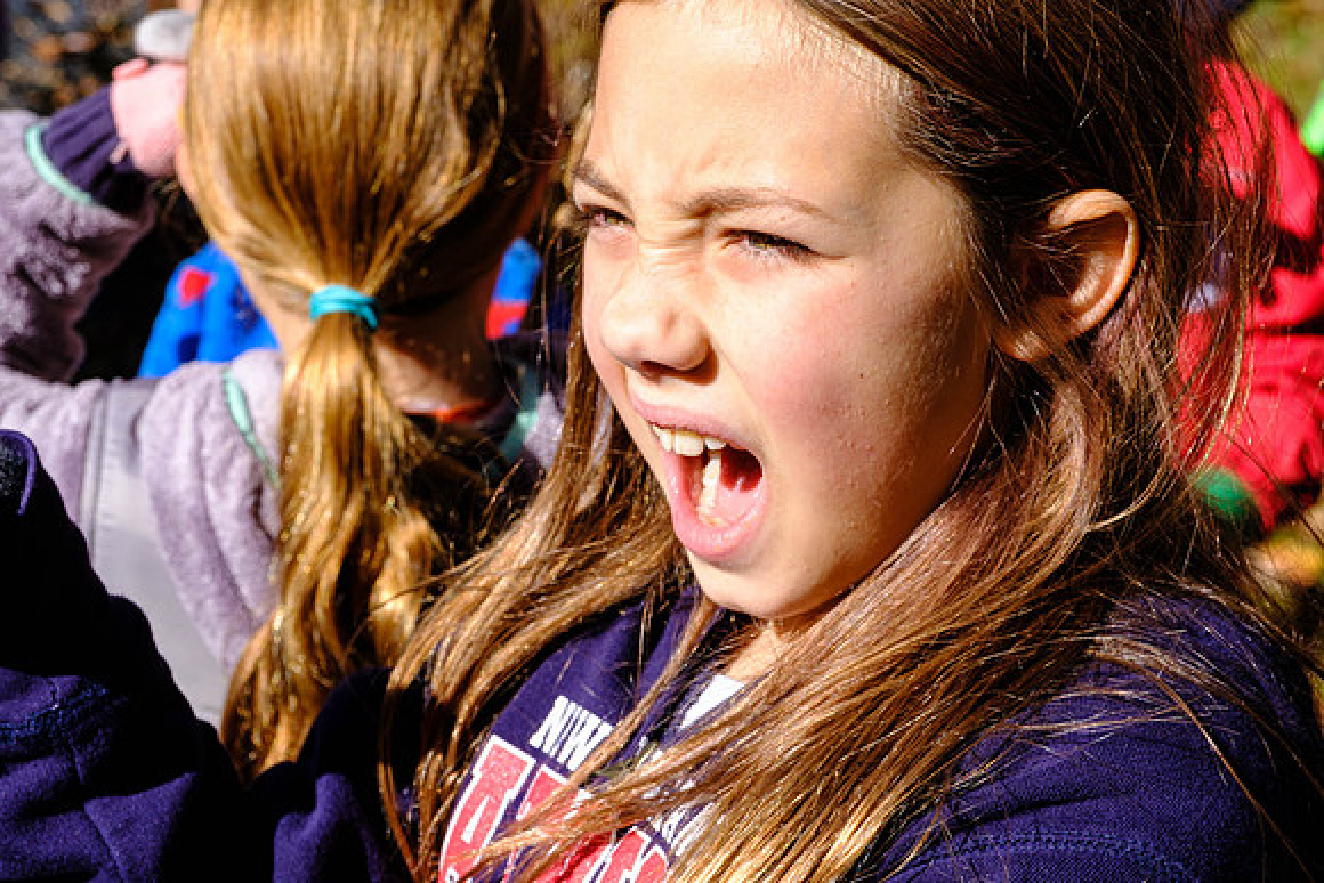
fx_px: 3053
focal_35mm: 83
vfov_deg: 16.5
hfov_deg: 24.5
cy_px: 442
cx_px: 662
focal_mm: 55
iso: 200
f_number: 10
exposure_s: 1/250
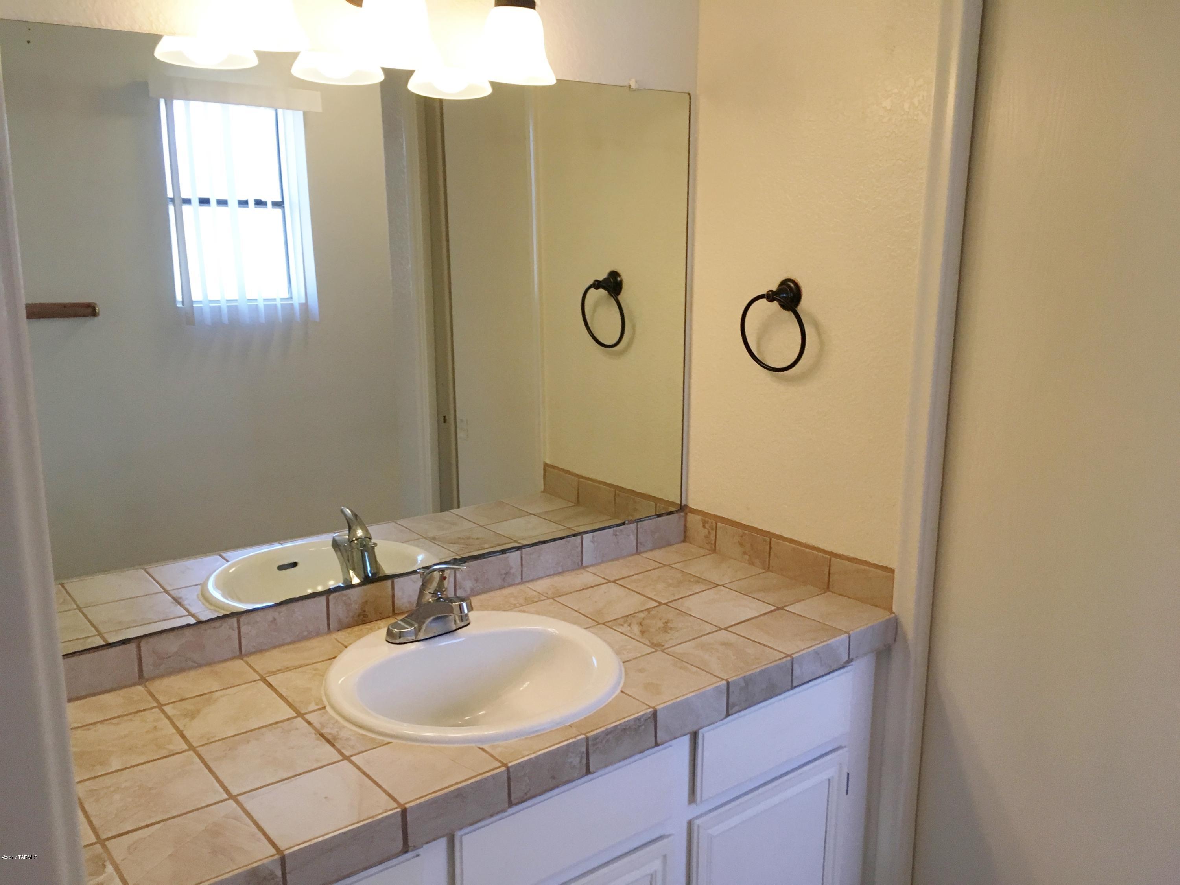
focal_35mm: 29
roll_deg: -1.8
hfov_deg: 61.7
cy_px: 442
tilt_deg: -12.7
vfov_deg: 48.2
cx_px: 590
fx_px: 989
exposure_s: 1/30
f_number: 2.2
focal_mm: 4.15
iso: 40
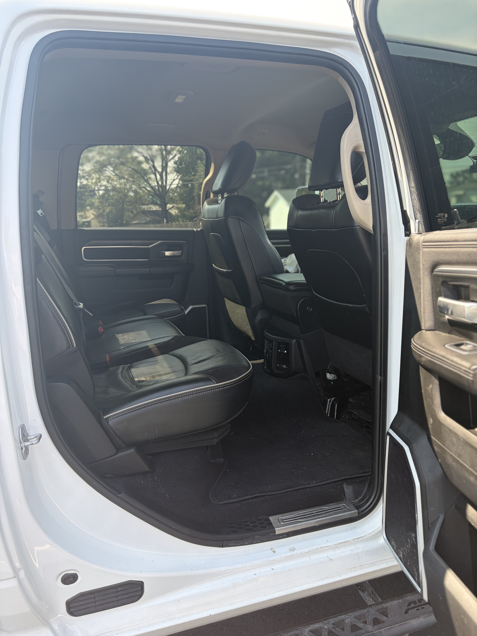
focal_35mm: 26
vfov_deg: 67.3
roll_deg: +2.1
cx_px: 238
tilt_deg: -12.6
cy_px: 318
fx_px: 478
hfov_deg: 53.1
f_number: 1.6
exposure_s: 1/303
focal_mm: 5.96
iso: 40
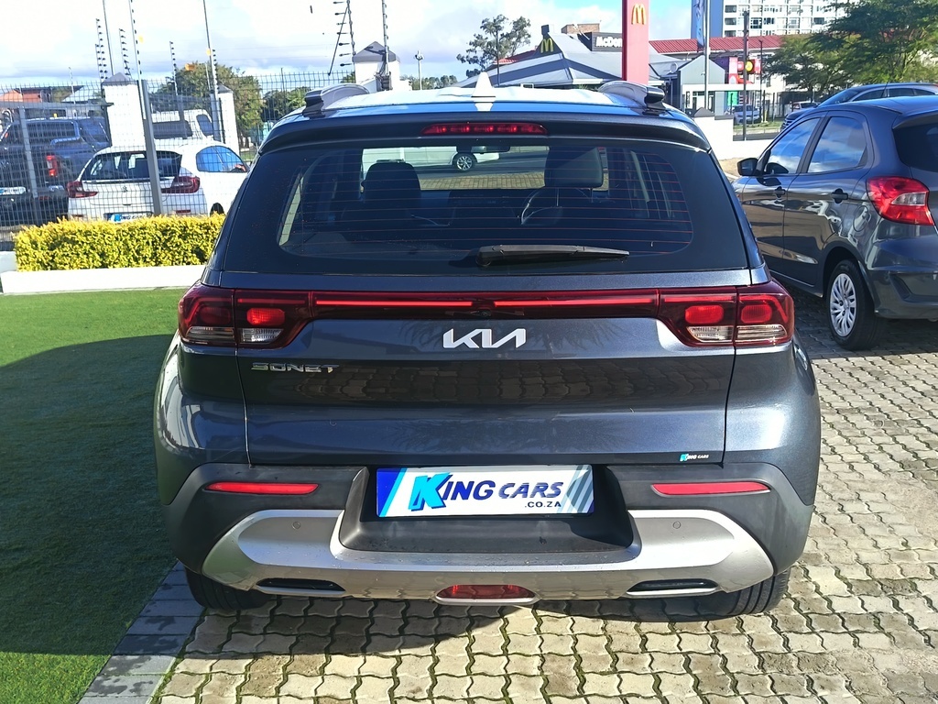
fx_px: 921
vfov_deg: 41.8
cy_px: 352
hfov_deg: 54.0
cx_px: 469
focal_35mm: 34
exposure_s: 1/386
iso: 100
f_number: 1.75
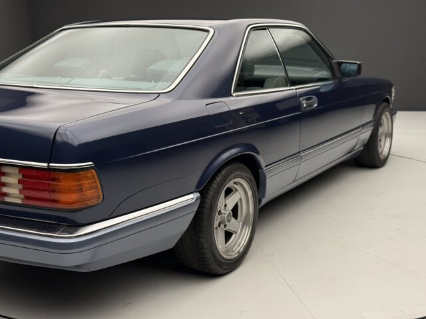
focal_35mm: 48
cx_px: 213
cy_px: 160
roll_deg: +0.5
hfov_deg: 39.7
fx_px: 591
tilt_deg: -12.7
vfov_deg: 30.3
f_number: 1.78
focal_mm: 6.76
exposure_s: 1/99
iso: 160
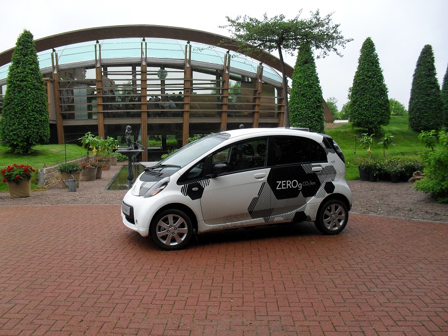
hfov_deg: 52.6
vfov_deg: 40.7
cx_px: 224
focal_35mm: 35
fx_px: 453
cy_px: 168
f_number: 3.2
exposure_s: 1/500
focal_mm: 6.3
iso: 100
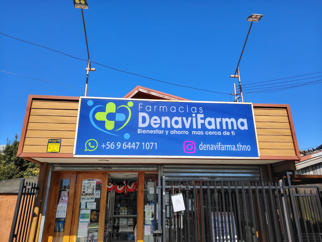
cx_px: 161
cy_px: 121
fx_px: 223
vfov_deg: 56.8
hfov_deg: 71.6
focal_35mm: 24
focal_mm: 5.25
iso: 100
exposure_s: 1/731
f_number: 1.75
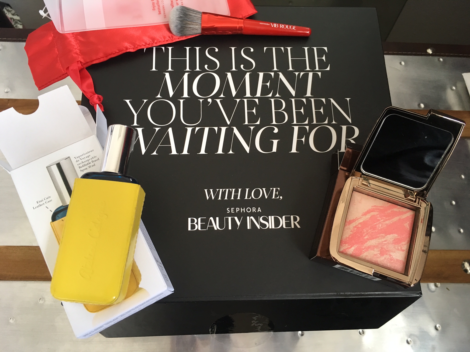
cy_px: 176
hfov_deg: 61.7
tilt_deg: -70.8
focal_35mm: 29
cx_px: 235
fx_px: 394
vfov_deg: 48.2
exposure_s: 1/30
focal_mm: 4.15
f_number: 2.2
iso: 100
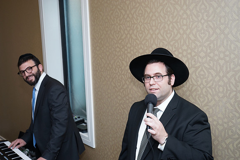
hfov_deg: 44.5
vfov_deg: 30.5
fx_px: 293
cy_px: 80
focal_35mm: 44
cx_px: 120
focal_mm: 44
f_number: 6.3
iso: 640
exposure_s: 1/125
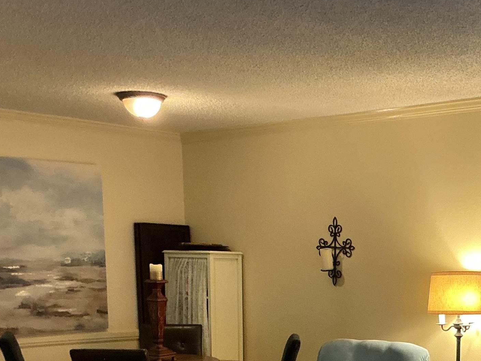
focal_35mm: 63
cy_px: 388
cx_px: 409
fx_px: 876
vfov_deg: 22.1
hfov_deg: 29.7
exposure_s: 1/60
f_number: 1.8
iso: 160
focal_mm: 3
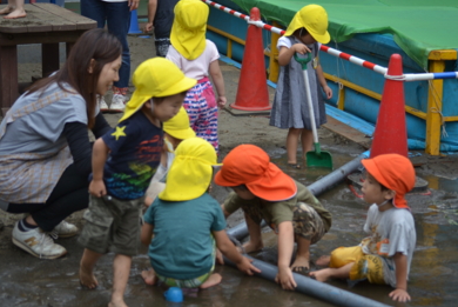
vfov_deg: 16.2
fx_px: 1076
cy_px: 151
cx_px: 229
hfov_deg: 24.0
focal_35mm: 85
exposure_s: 1/200
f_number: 4
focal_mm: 55
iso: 100
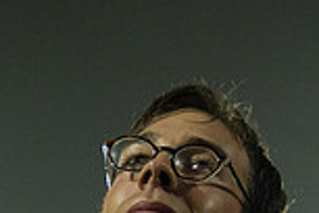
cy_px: 395
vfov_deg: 7.1
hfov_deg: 10.9
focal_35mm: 189
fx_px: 1675
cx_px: 192
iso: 7200
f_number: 4.8
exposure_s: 1/160
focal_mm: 50
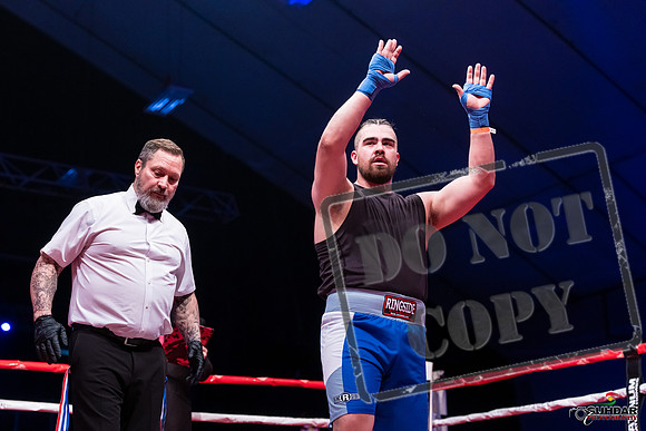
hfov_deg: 32.4
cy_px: 216
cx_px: 323
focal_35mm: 62
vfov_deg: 21.9
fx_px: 1113
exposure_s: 1/800
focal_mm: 62
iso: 3200
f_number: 2.8
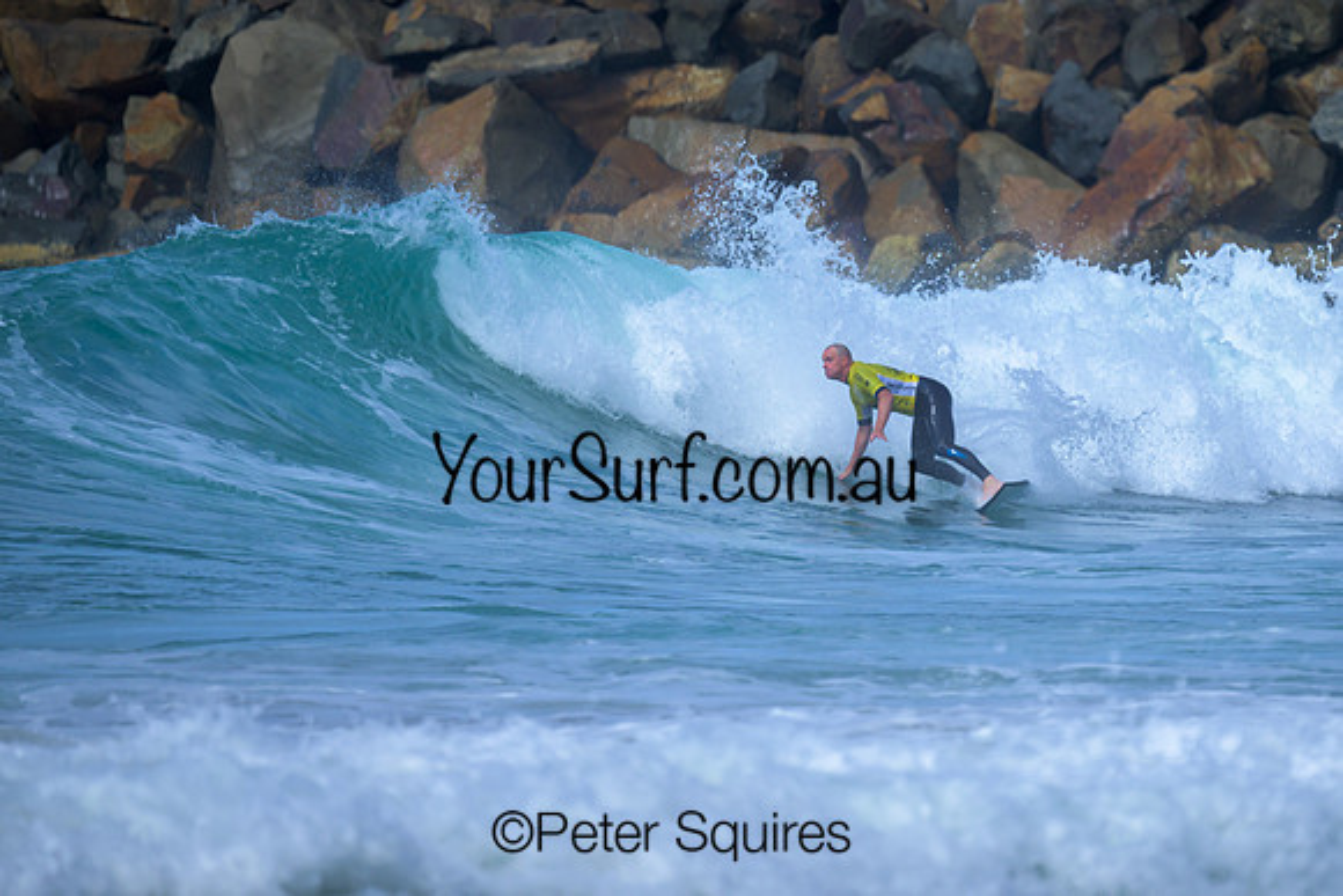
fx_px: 41038
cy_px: 389
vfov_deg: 1.3
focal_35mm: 1100
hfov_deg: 1.9
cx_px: 923
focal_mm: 800
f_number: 6.3
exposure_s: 1/2000
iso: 250
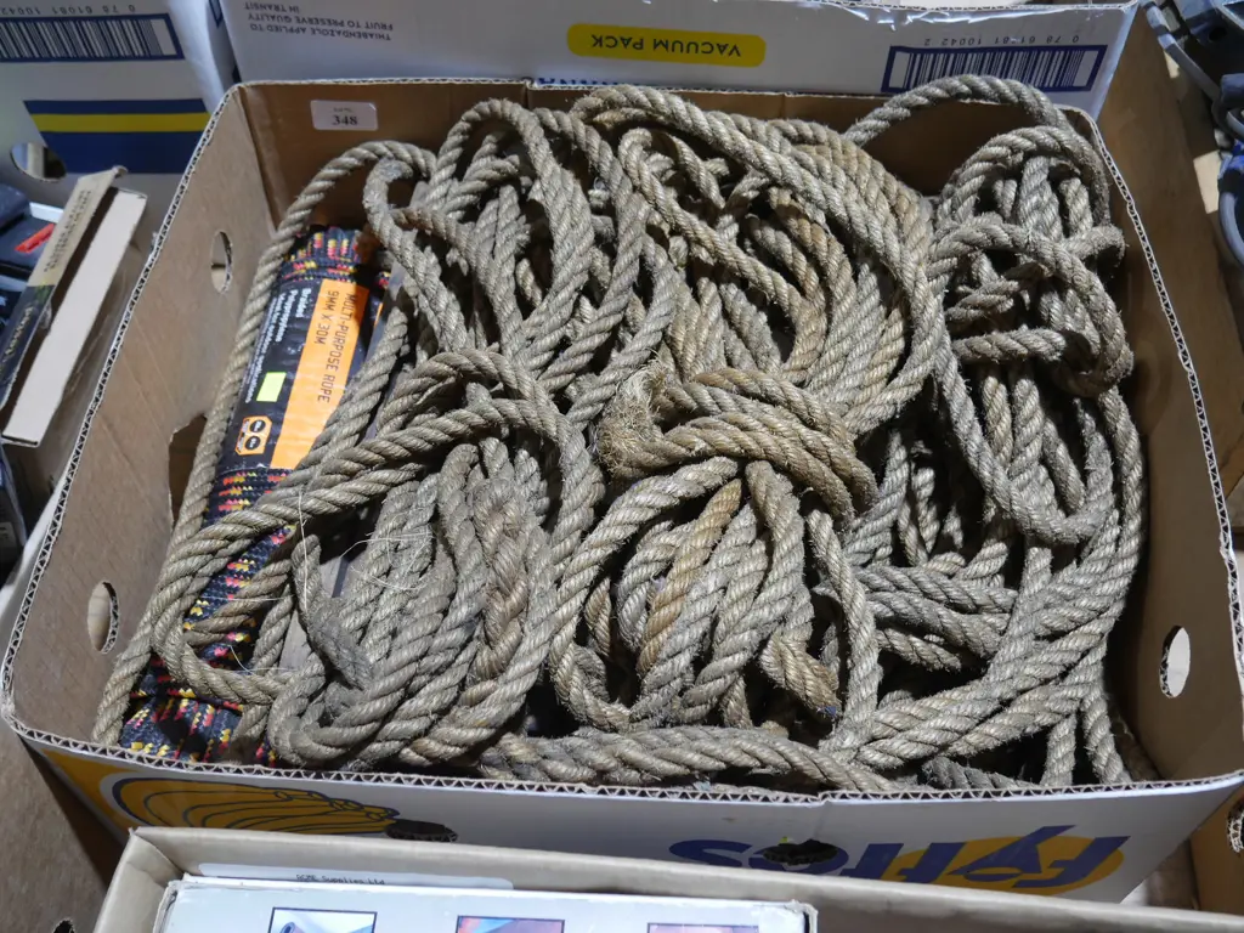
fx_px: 1294
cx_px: 622
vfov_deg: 39.7
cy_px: 466
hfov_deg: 51.4
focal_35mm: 36
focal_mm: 18
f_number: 4
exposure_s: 1/60
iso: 500
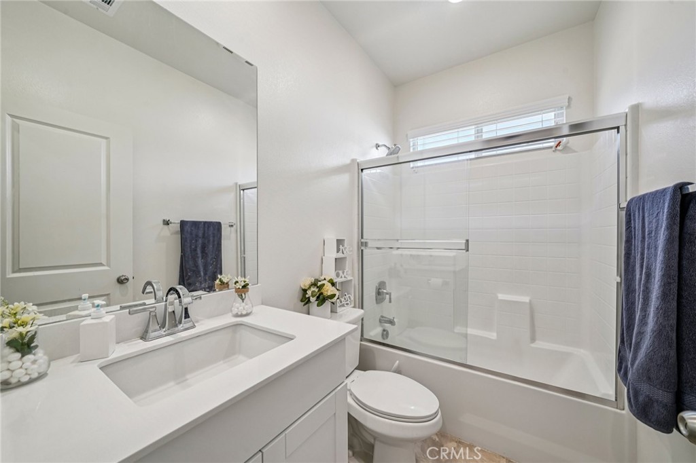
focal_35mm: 13
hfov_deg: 108.3
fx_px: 251
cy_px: 232
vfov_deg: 85.4
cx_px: 348
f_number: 9
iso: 400
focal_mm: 13
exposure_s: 1/30
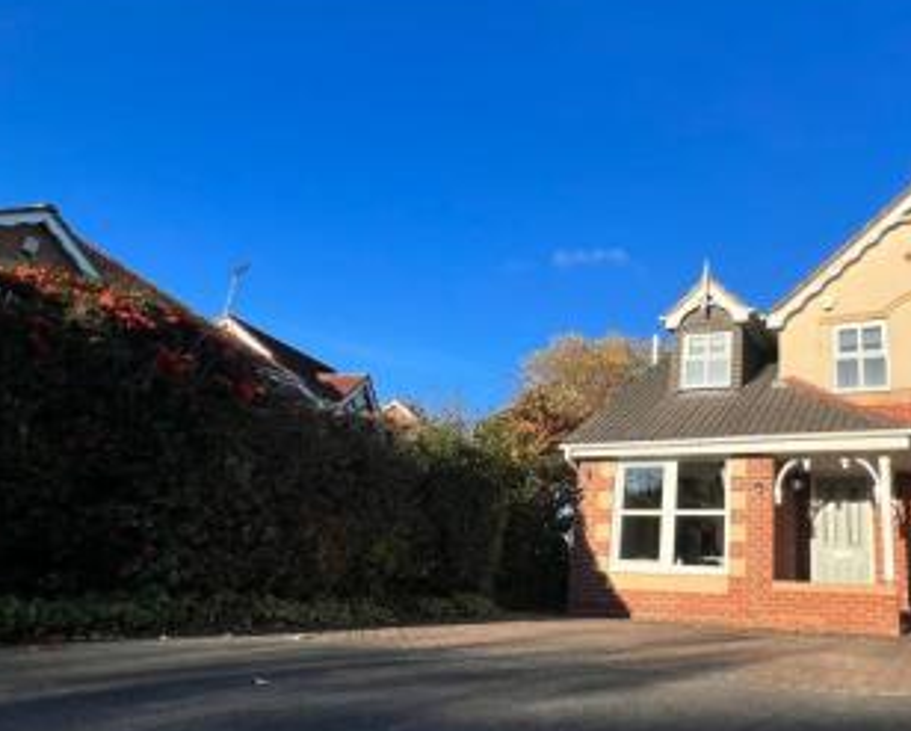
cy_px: 368
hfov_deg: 65.7
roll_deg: -3.0
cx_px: 688
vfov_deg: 58.8
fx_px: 648
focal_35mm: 24
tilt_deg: +17.0
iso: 32
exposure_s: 1/2016
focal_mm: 1.57
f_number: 1.8
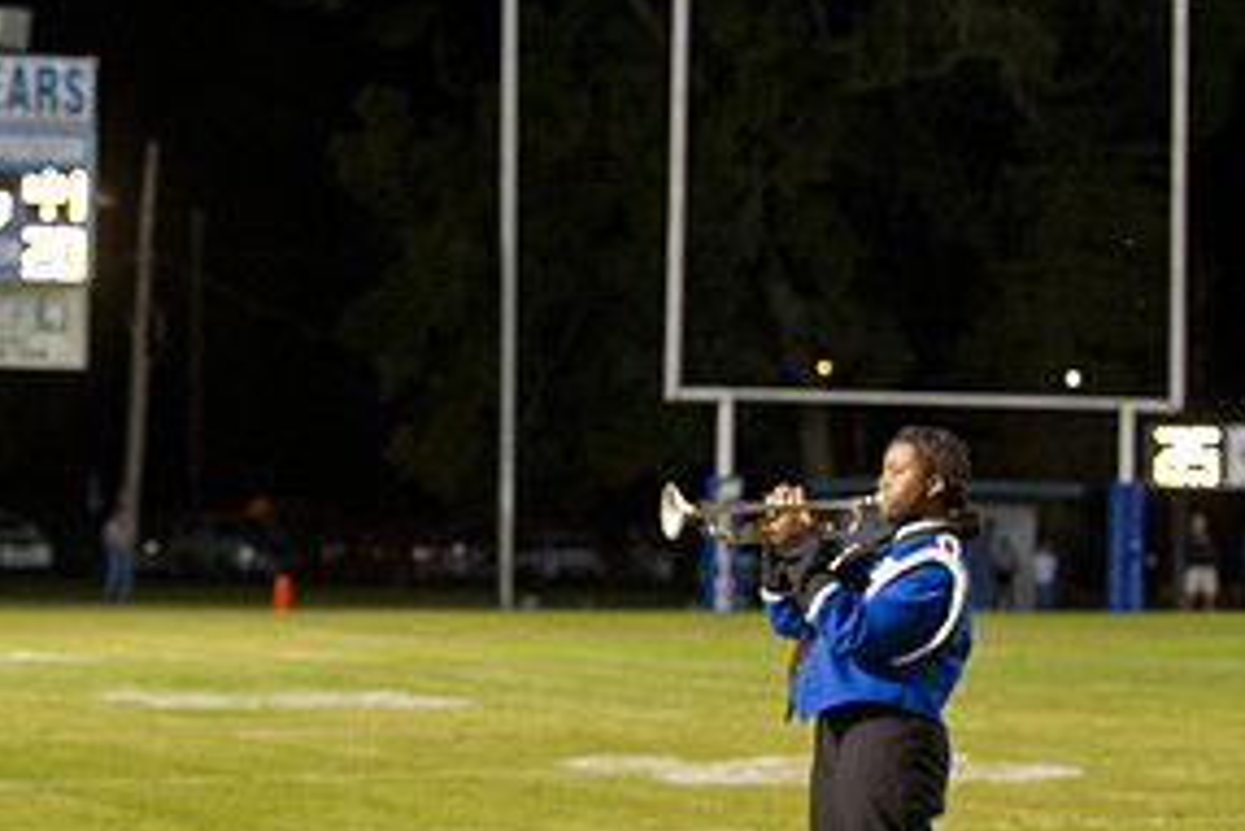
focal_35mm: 142
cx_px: 144
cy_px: 122
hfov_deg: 14.3
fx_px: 4913
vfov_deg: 9.6
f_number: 3.2
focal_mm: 70
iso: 3200
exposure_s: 1/125
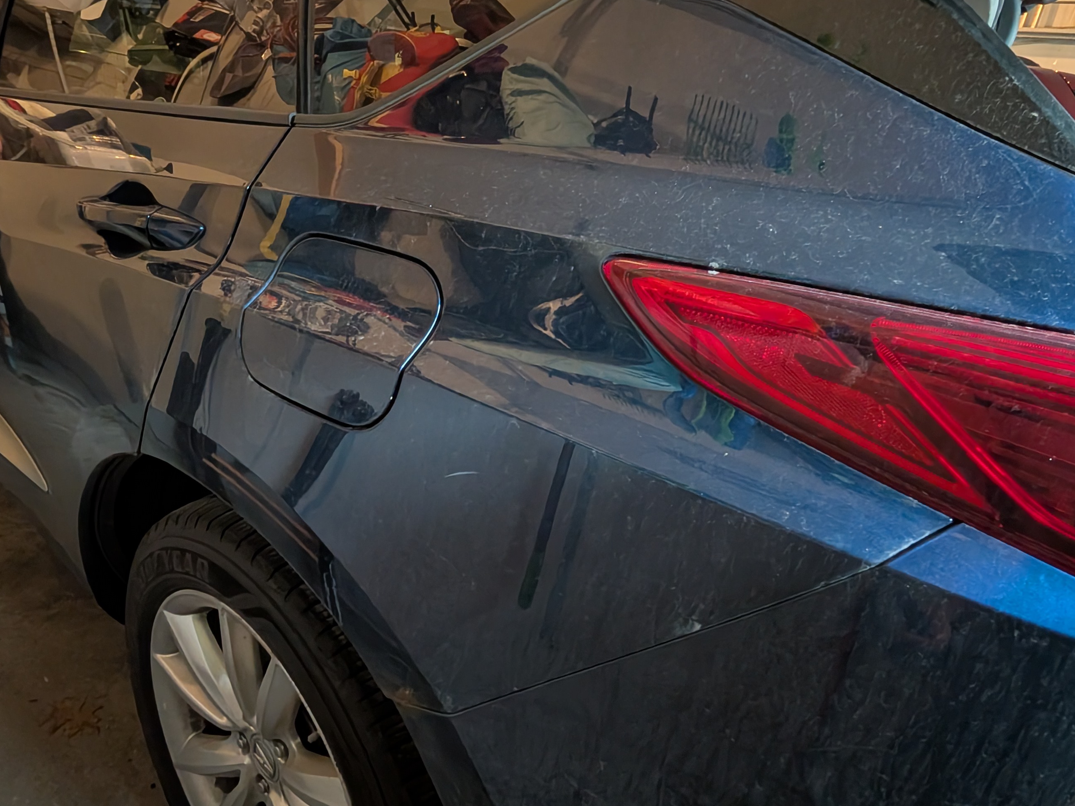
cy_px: 362
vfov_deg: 68.5
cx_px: 548
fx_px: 590
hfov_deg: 84.7
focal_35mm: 19
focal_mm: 2.02
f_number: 1.7
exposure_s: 1/24
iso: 715
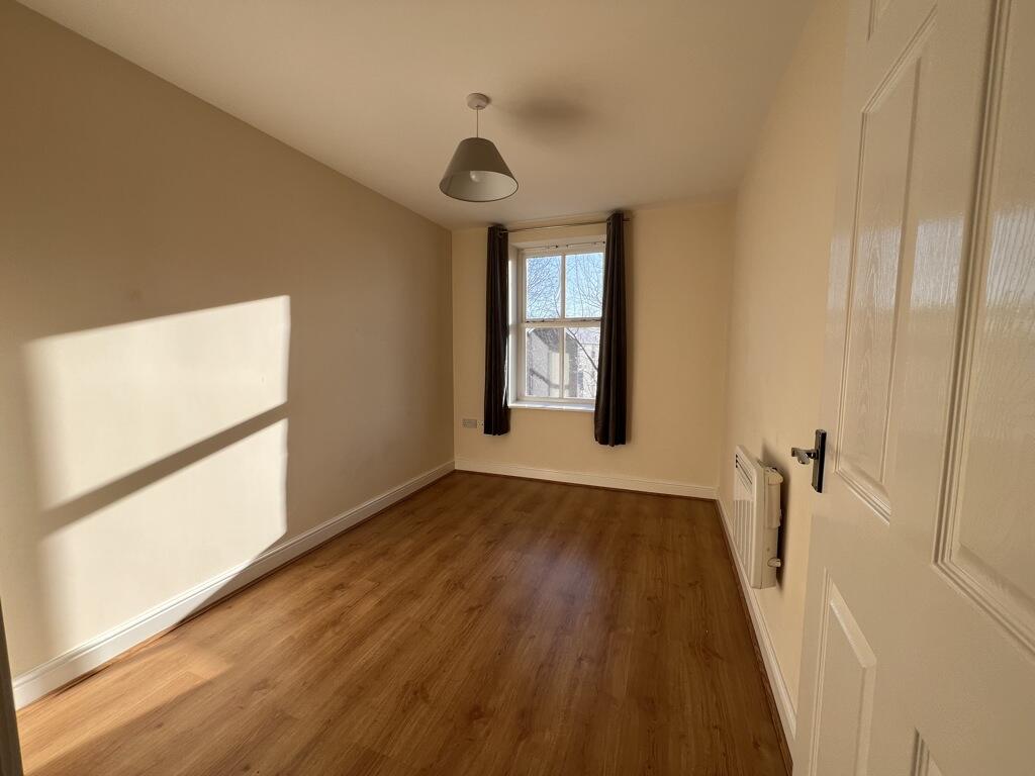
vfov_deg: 89.9
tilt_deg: -4.7
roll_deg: +0.0
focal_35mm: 13
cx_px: 518
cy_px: 388
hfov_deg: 106.2
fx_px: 389
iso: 32
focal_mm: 1.57
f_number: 1.8
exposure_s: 1/255
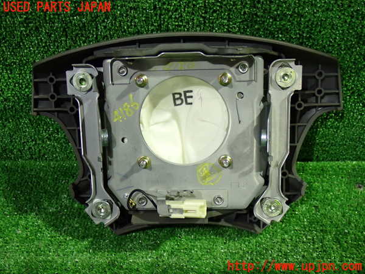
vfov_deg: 32.9
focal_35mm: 44
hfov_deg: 42.9
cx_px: 182
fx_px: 464
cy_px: 137
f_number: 2.9
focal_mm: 7.84
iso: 800
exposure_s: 1/30
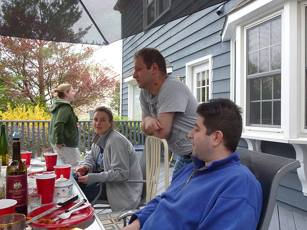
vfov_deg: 49.7
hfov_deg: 63.4
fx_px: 248
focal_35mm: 28
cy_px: 115
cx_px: 154
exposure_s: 1/60
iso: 400
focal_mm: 5
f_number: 3.5
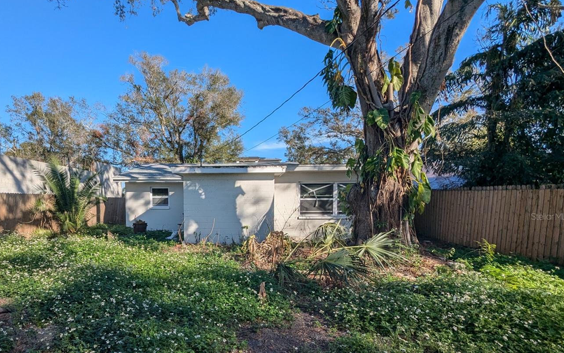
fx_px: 323
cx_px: 224
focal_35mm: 21
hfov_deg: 81.2
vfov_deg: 56.7
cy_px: 216
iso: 53
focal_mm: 2.35
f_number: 2.2
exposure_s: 1/1475
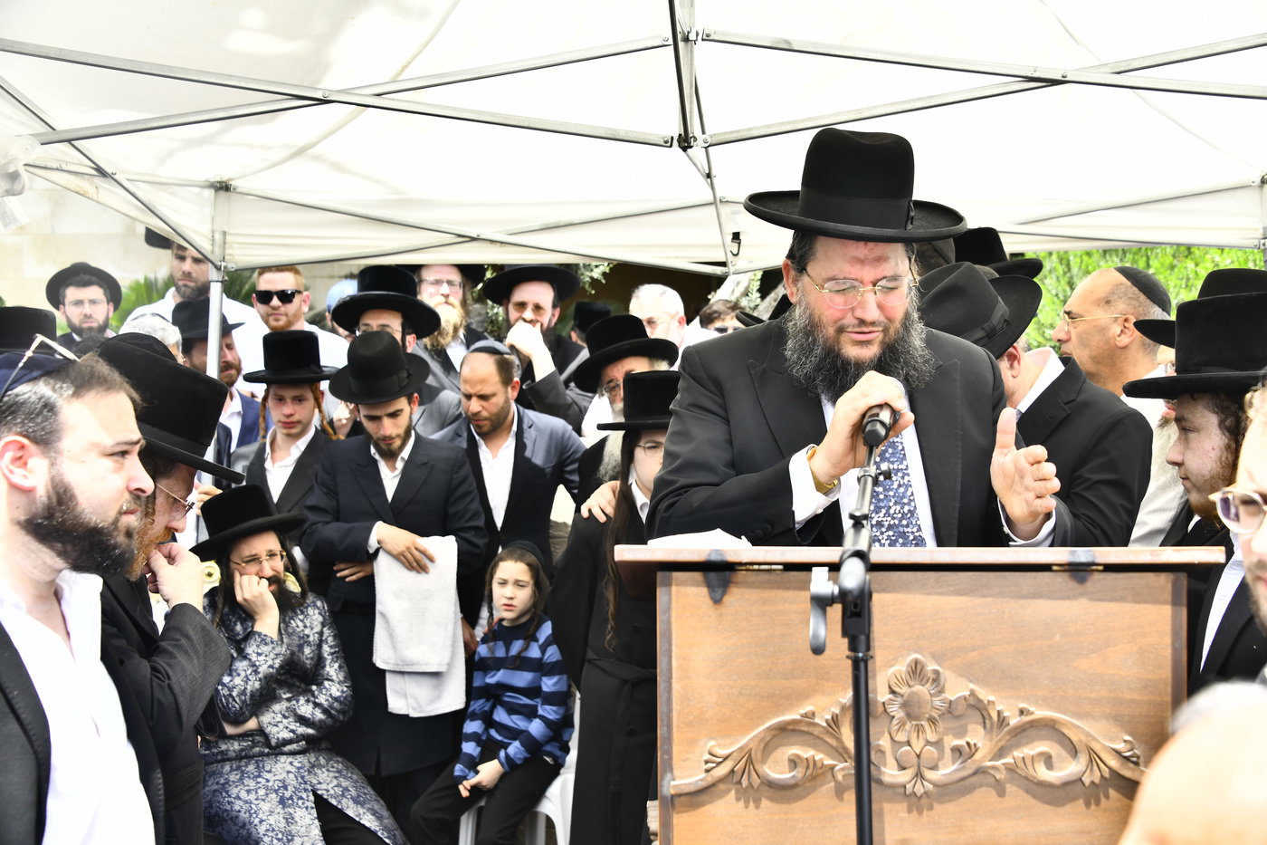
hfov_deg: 41.1
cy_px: 422
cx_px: 634
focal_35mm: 48
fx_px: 1689
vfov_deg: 28.1
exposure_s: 1/320
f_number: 5.6
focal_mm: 48
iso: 320
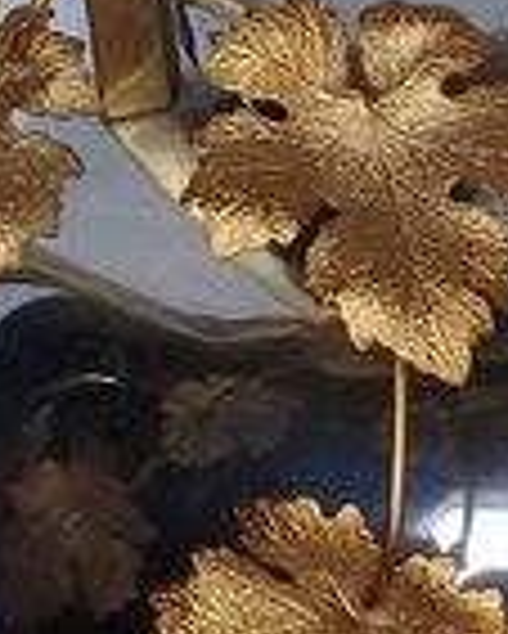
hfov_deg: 11.8
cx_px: 530
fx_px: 2422
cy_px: 562
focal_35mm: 129
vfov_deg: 14.8
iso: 50
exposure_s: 1/396
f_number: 2.2
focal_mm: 3.3
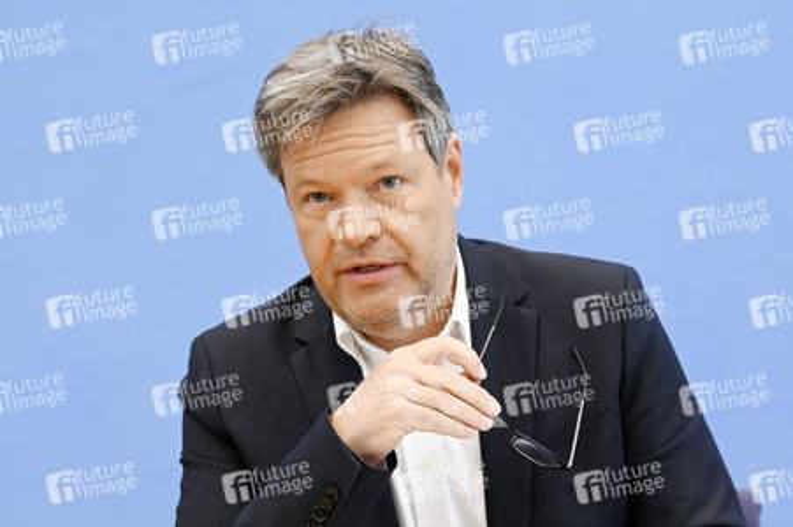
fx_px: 2245
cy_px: 264
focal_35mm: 102
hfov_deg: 20.0
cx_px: 396
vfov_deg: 13.4
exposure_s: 1/800
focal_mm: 102
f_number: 5
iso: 4000
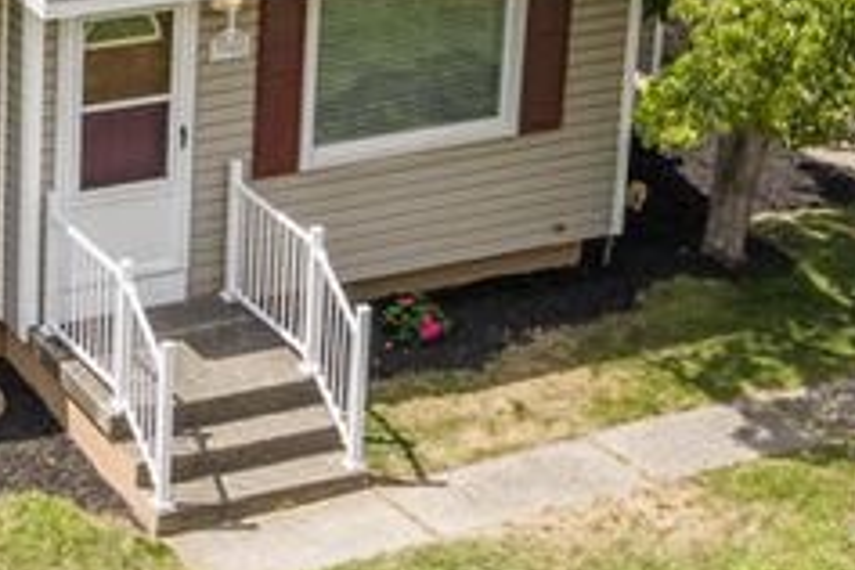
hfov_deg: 16.2
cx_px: -191
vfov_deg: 11.2
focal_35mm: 121
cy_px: -31
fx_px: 2874
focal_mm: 14.45
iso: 100
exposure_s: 1/160
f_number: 5.6
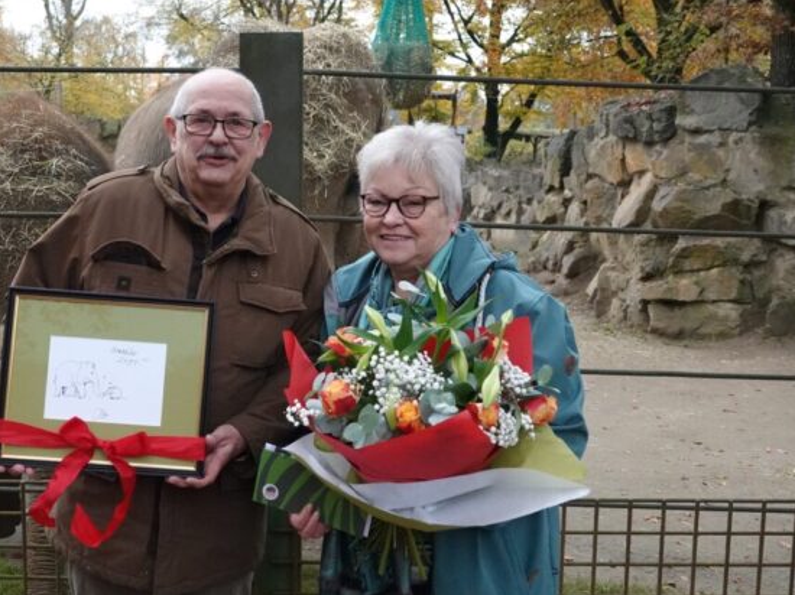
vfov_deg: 30.9
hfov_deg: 40.0
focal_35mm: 47
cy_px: 299
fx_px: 1079
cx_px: 275
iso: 2500
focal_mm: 12.96
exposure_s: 1/2000
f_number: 3.2
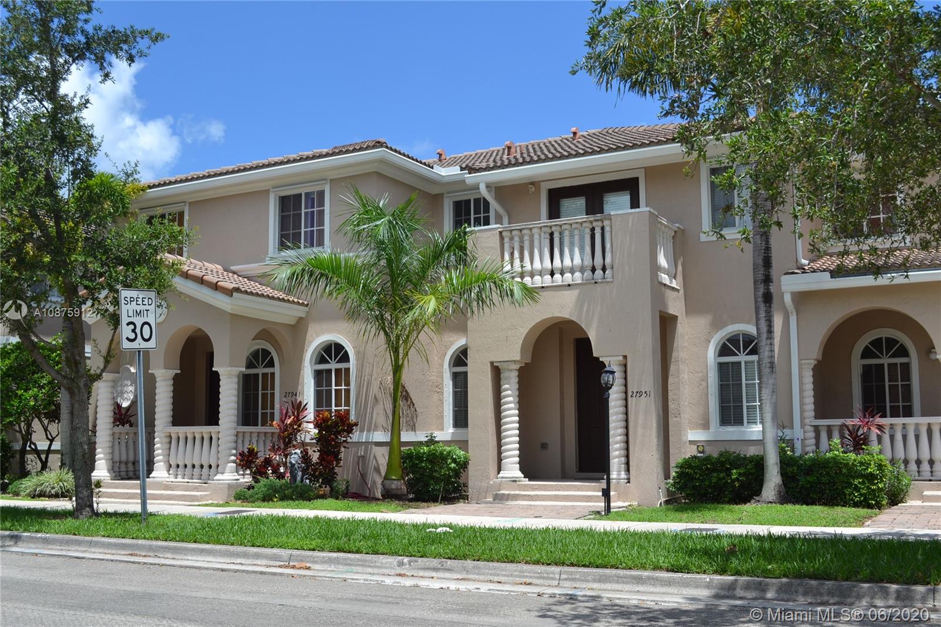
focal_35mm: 36
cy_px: 314
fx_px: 941
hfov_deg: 53.1
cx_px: 470
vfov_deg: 36.9
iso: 100
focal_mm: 24
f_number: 8
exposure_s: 1/250
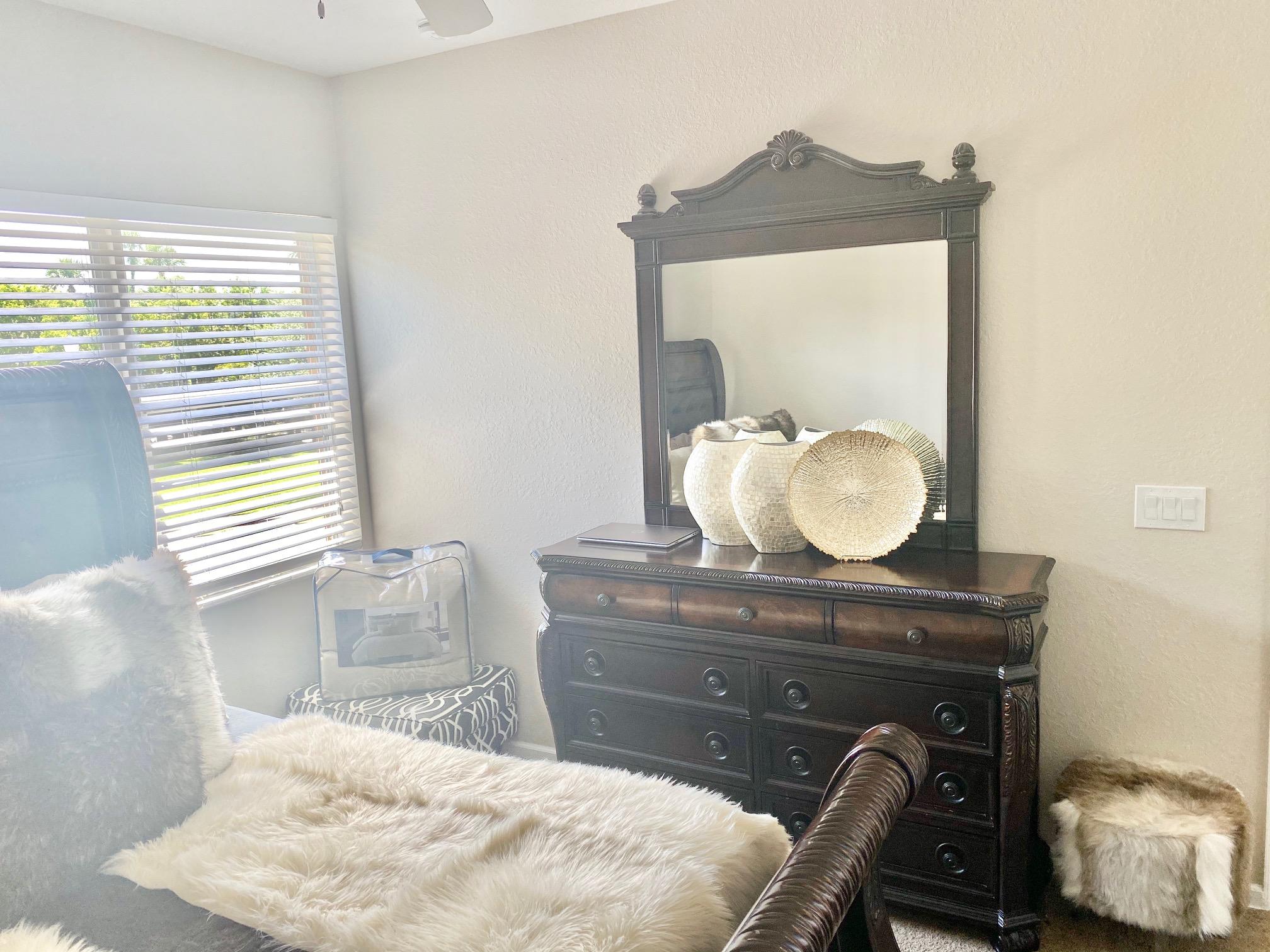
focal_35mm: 26
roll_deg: +3.2
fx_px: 954
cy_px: 476
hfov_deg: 67.3
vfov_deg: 53.1
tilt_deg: -7.4
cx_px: 635
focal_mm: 4.25
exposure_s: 1/122
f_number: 1.8
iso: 100
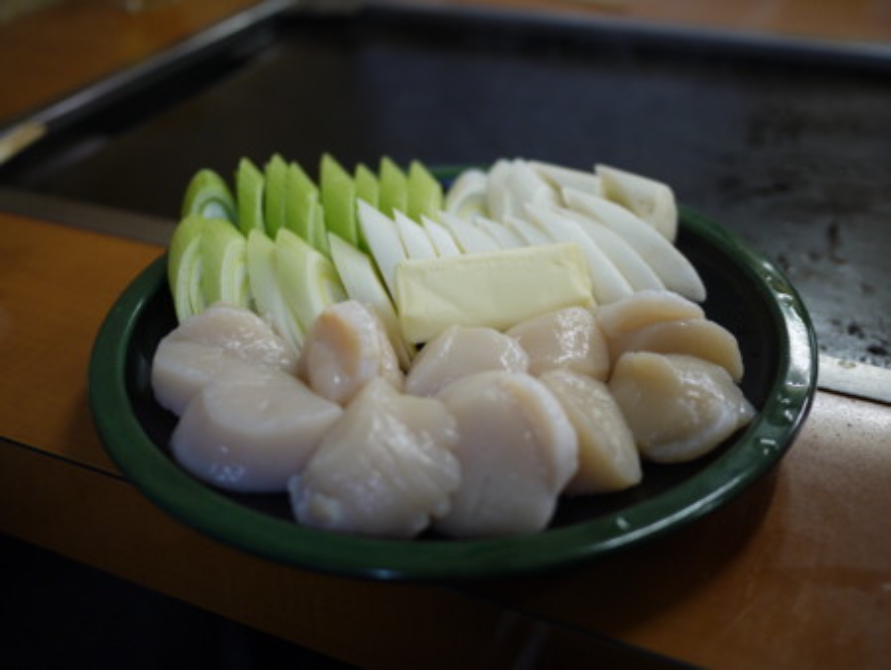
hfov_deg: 46.8
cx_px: 446
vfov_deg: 36.0
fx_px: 1030
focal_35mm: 40
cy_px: 335
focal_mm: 20
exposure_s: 1/30
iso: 160
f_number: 1.7
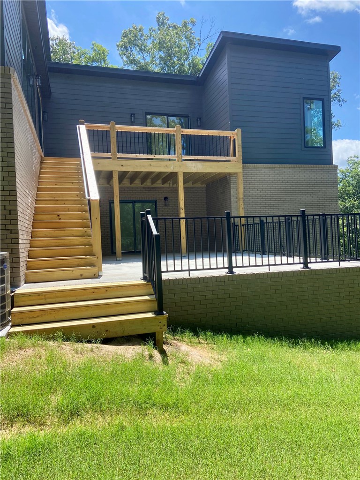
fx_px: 361
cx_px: 180
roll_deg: +1.7
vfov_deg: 67.3
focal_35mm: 26
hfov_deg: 53.1
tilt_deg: +0.7
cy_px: 240
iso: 32
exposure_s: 1/1377
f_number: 1.8
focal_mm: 4.25
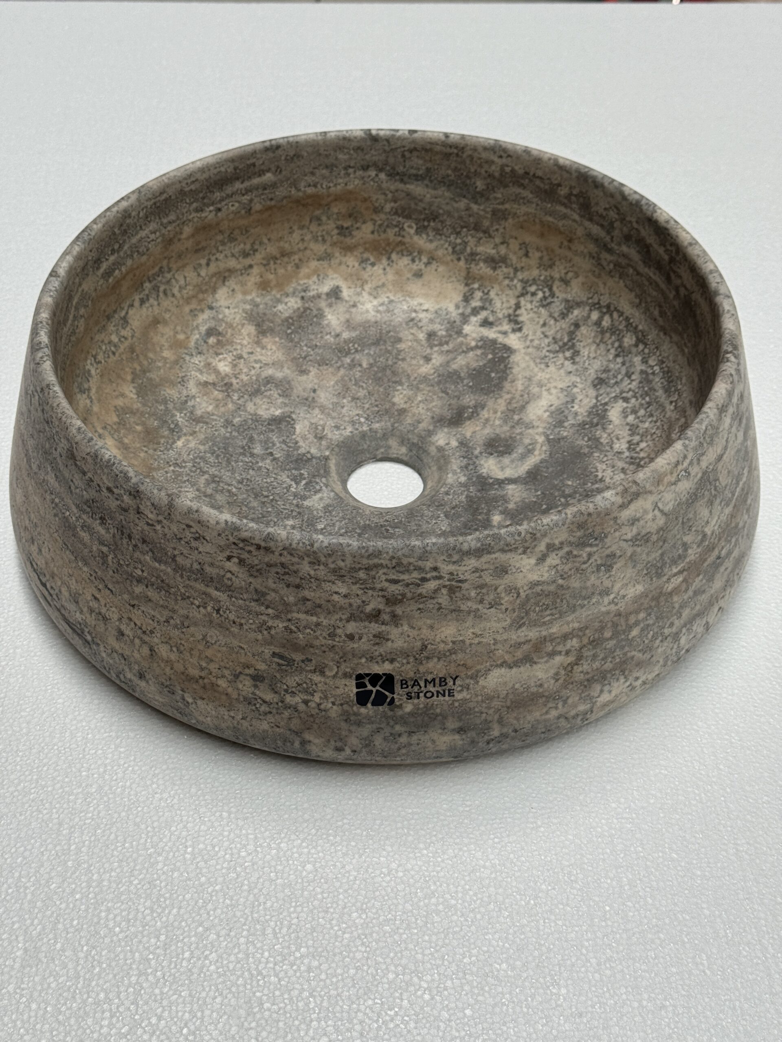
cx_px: 391
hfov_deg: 30.3
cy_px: 521
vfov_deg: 39.7
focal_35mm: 48
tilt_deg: -44.2
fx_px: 1446
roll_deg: -1.1
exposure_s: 1/420
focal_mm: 6.76
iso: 64
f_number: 1.78
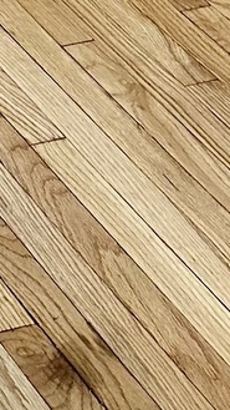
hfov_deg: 6.5
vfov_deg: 10.2
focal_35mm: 183
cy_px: -573
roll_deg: -2.0
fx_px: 1985
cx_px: -218
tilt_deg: -12.1
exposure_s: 1/121
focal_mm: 6.86
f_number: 1.78
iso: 200
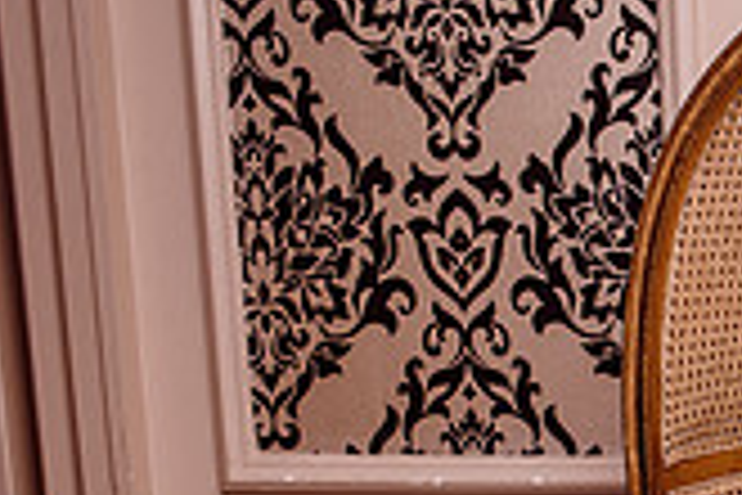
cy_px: 641
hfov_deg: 15.0
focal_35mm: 123
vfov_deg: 10.9
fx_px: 2535
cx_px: 1223
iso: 400
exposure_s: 1/200
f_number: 4.5
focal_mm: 35
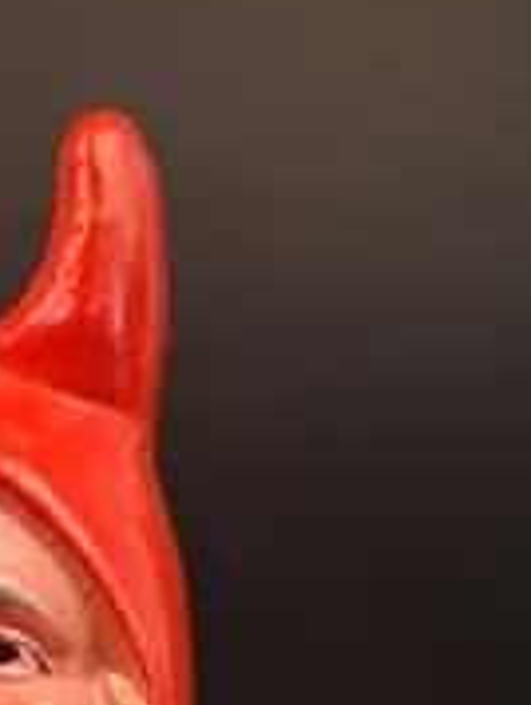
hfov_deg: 15.8
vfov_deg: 19.2
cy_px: 1006
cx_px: -71
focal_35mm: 91
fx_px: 1857
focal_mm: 4
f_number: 1.8
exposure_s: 1/50
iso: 320
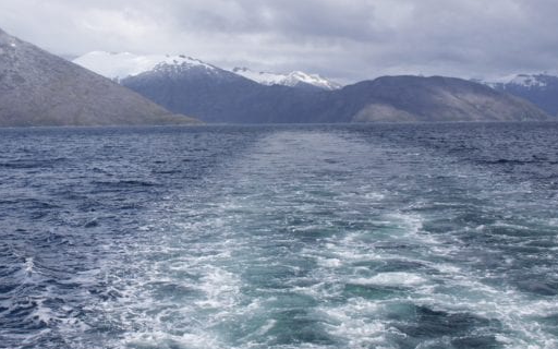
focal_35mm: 55
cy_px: 127
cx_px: 120
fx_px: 836
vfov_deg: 23.5
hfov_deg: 35.8
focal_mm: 18
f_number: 5
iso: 100
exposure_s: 1/1000
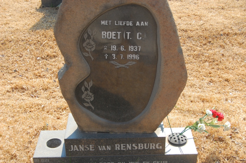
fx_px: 358
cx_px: 123
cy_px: 82
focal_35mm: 52
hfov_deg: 37.9
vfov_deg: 25.7
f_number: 7.1
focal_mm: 35
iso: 400
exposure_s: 1/320
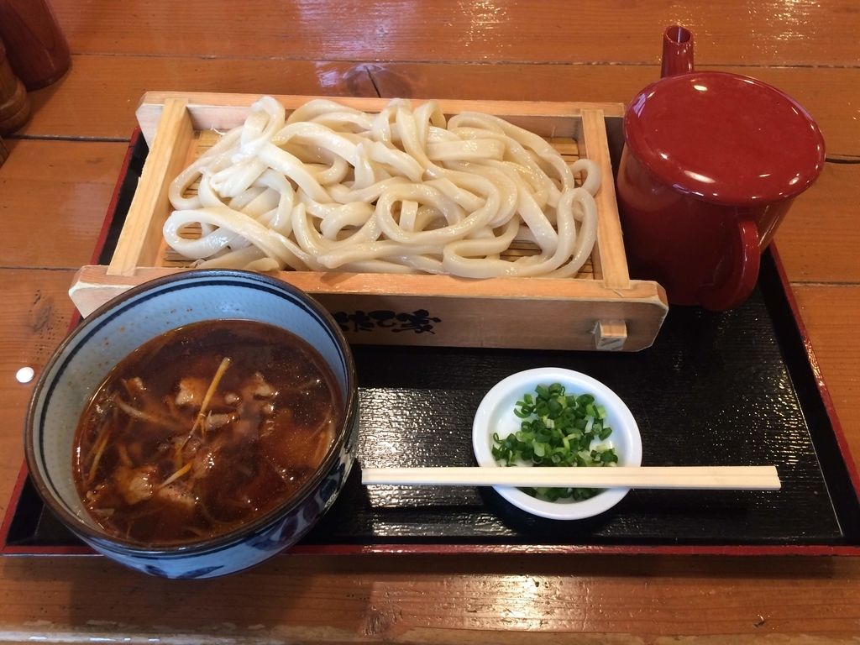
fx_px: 720
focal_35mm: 29
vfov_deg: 48.2
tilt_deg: -55.3
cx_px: 430
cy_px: 322
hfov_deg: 61.7
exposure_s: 1/30
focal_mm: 4.15
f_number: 2.2
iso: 80
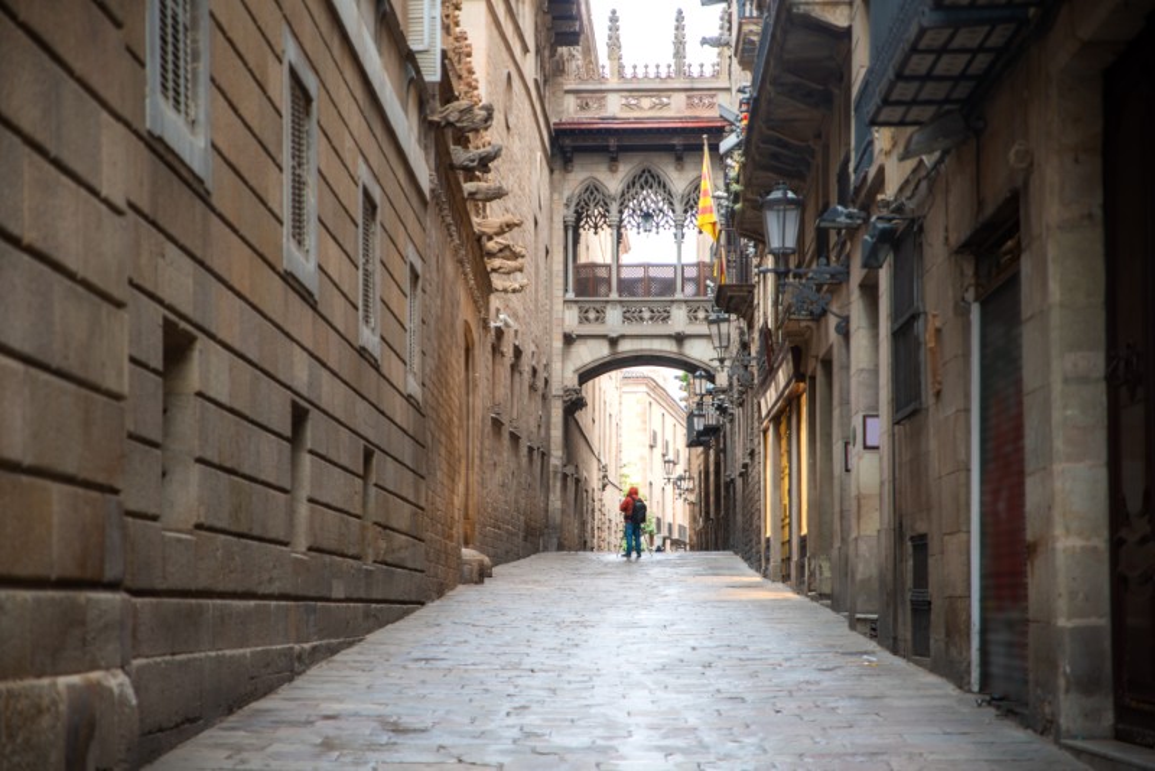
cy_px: 386
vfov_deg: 19.5
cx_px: 578
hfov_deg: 28.8
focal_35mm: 70
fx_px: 2247
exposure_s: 1/8
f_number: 2.8
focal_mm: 70
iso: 200
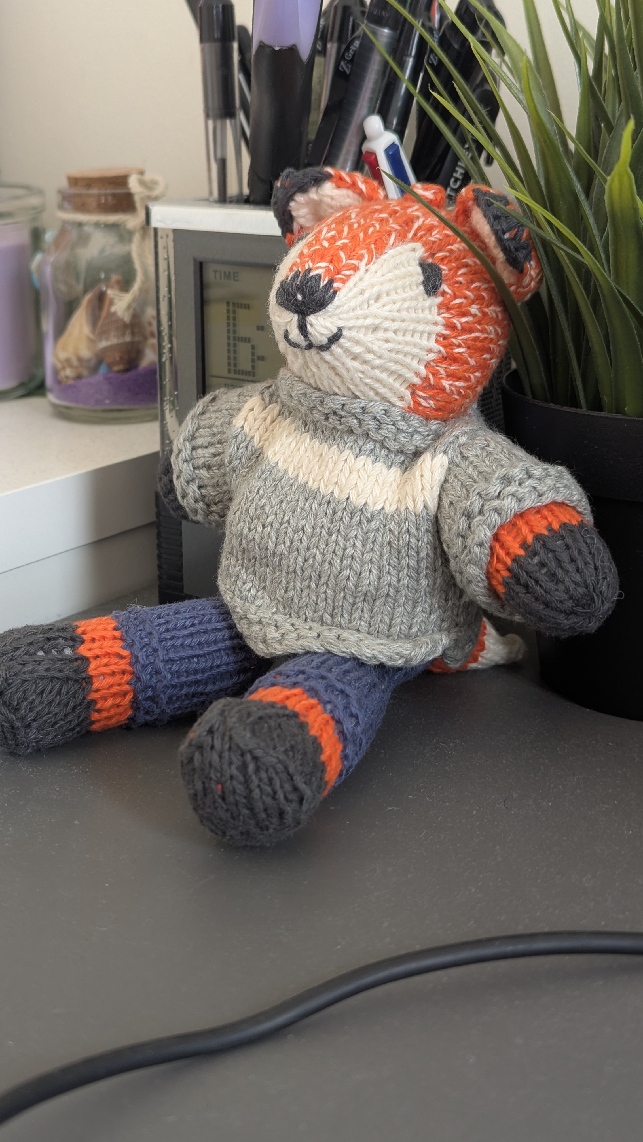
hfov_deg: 22.6
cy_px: 572
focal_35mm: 53
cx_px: 257
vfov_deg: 39.2
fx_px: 1606
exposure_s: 1/61.5
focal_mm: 6.81
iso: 66
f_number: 1.85
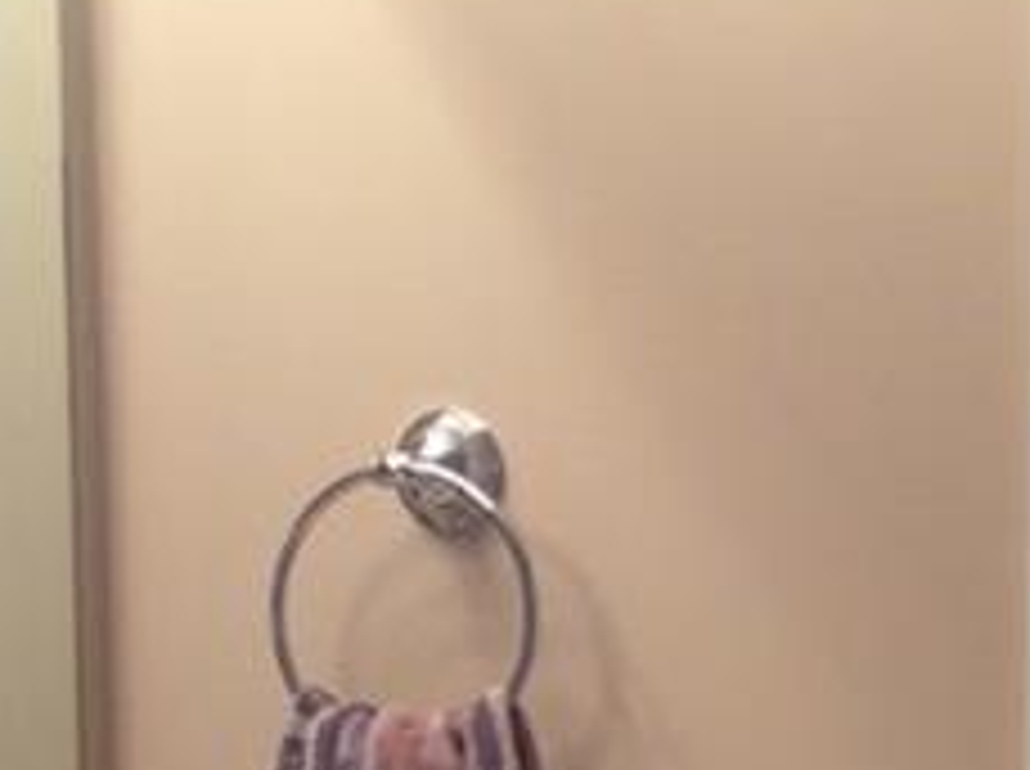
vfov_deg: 10.0
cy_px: 1225
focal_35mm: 143
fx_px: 4248
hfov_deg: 13.8
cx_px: 499
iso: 40
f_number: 2.4
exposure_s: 1/24
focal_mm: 3.3
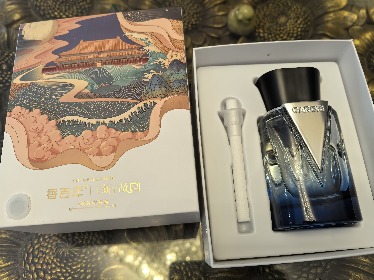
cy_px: 140
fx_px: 292
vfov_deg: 51.4
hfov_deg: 65.3
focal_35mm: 27
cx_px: 187
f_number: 2
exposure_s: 1/50
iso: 250
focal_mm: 6.35
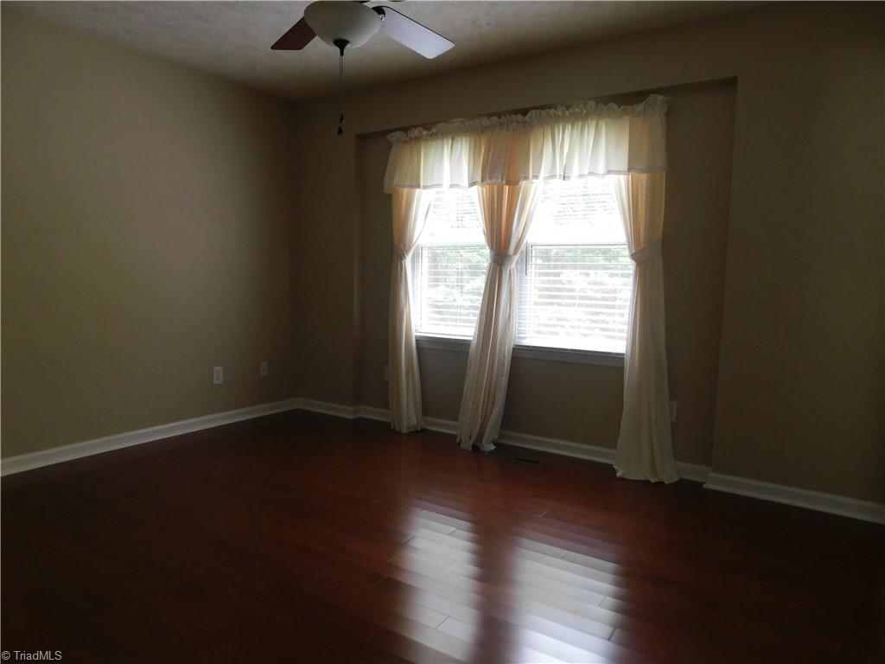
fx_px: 588
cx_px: 442
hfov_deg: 73.9
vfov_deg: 58.9
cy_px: 332
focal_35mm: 23
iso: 320
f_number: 3
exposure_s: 1/30
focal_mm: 4
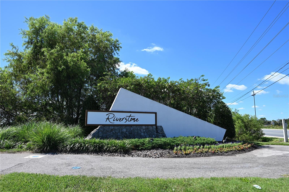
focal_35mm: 22
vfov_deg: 57.2
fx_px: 177
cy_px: 96
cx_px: 144
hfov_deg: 78.6
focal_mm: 22
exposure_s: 1/320
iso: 100
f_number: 6.3
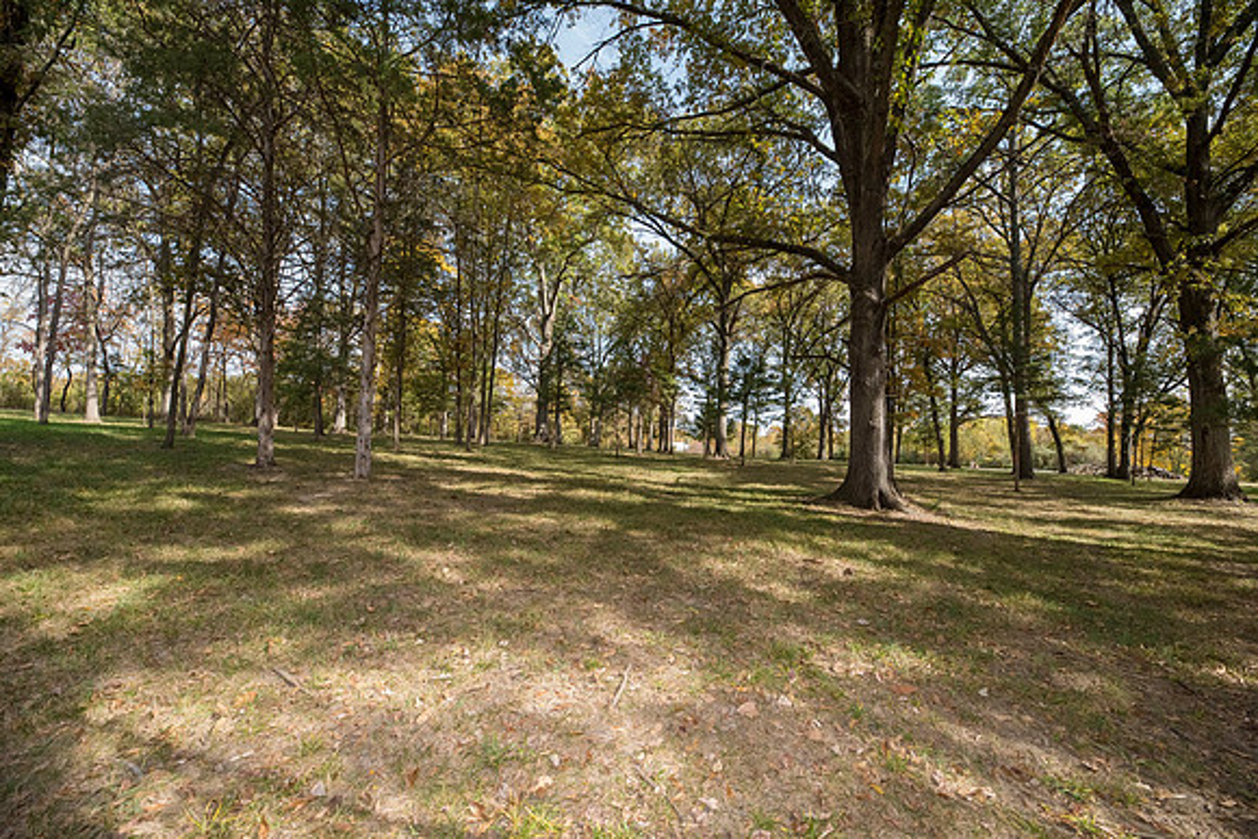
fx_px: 489
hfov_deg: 104.2
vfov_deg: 81.2
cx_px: 629
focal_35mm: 14
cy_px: 420
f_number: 6.3
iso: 800
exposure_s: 1/640
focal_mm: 14
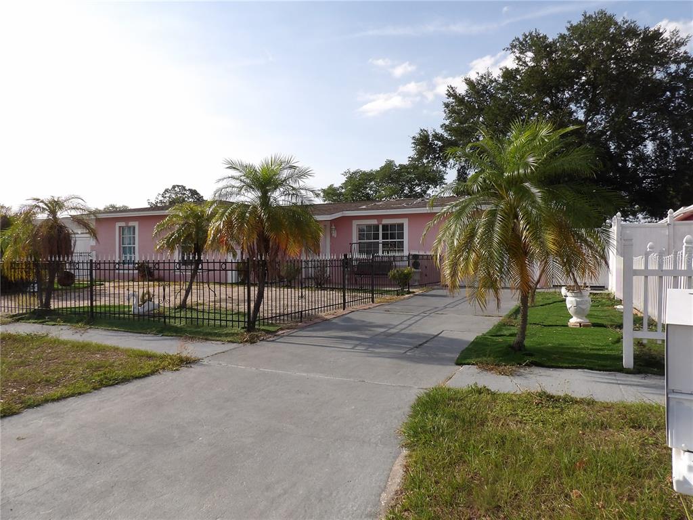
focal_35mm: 24
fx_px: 480
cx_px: 346
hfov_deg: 71.6
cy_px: 260
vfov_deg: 56.8
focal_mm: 4.3
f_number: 4.6
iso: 100
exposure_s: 1/593
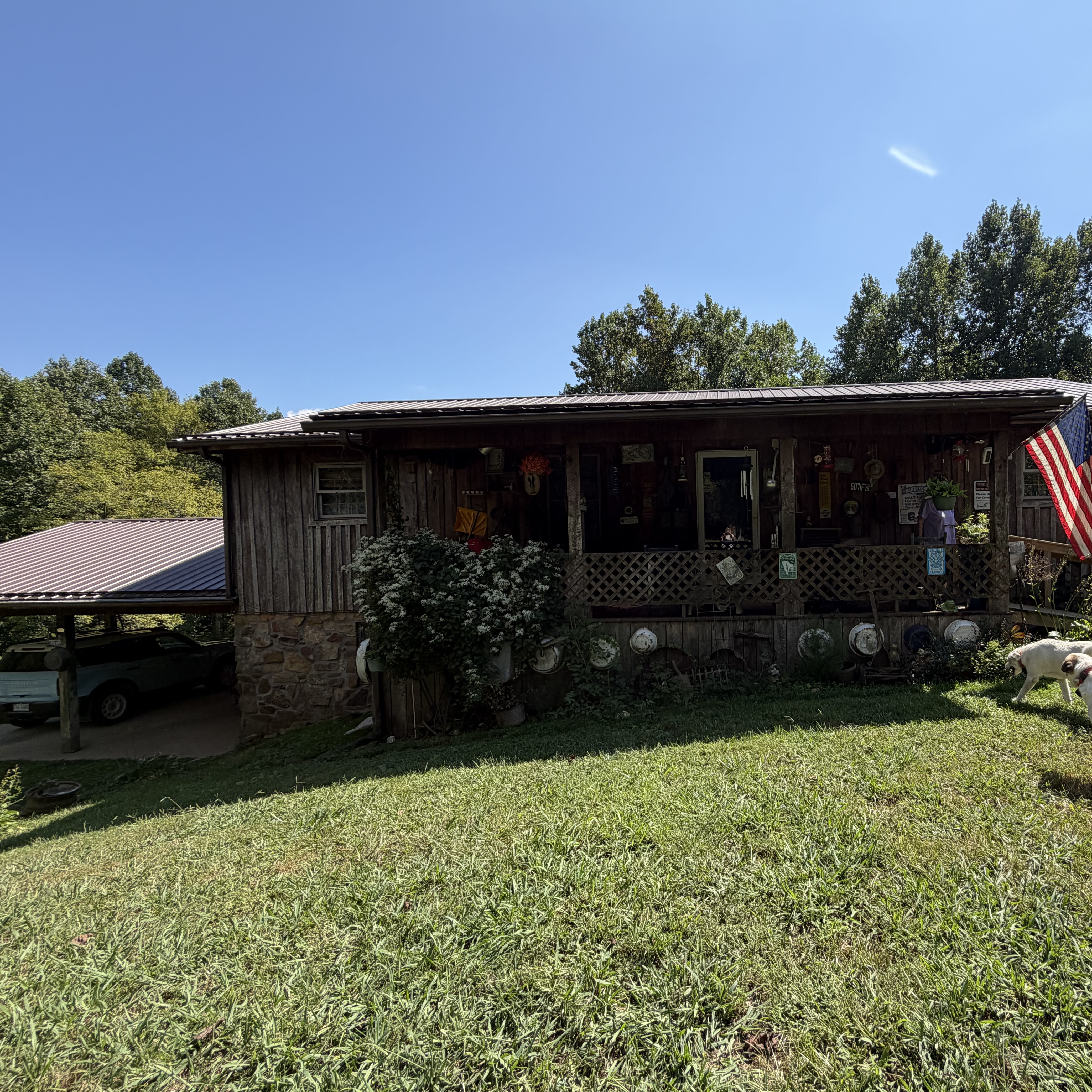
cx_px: 708
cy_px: 546
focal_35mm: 17
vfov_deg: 84.0
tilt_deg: -0.3
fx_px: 607
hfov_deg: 81.7
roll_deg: +0.6
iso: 32
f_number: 2.2
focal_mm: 2.22
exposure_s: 1/770
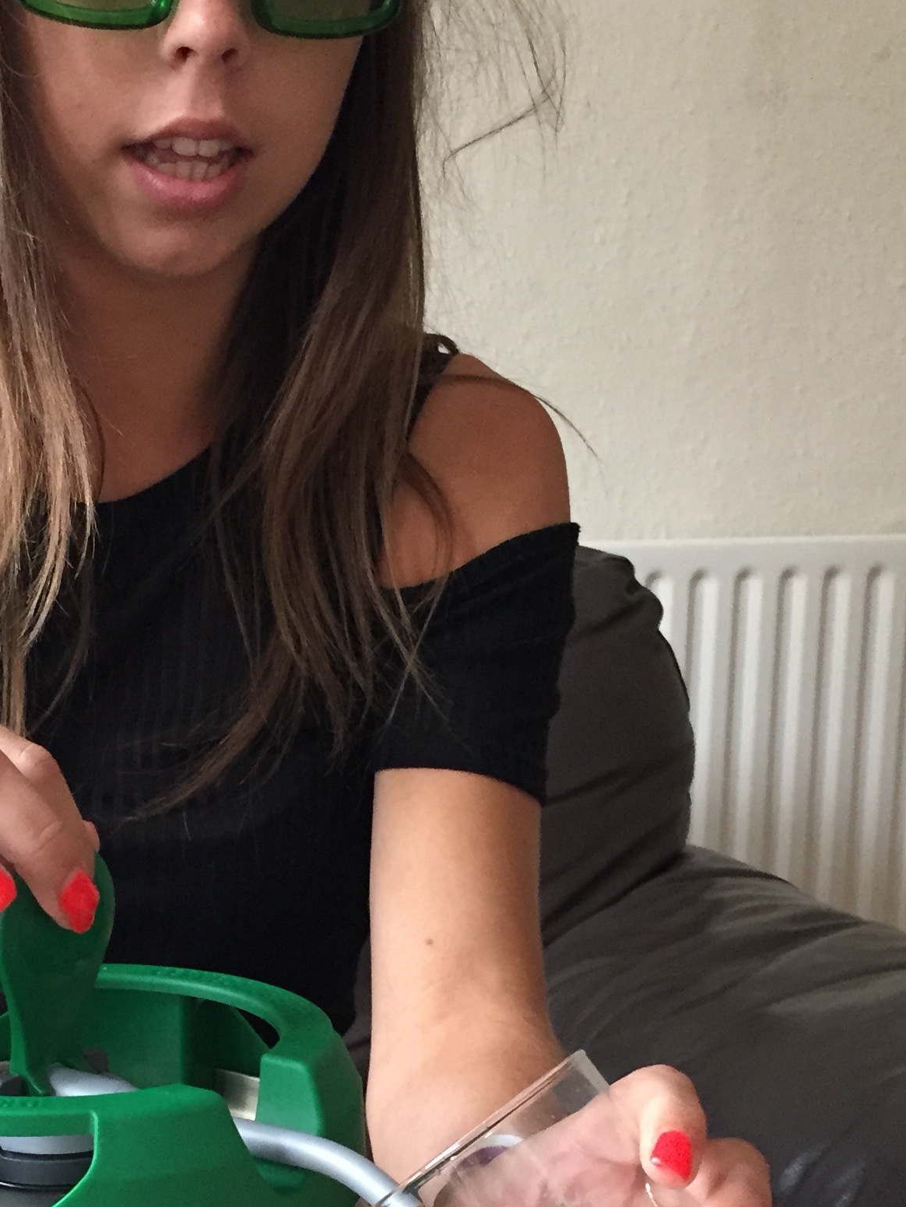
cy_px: 908
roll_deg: +0.5
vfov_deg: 31.1
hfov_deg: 23.7
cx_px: 206
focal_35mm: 61
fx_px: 2129
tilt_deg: -10.4
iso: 250
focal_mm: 4.15
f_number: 2.2
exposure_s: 1/30
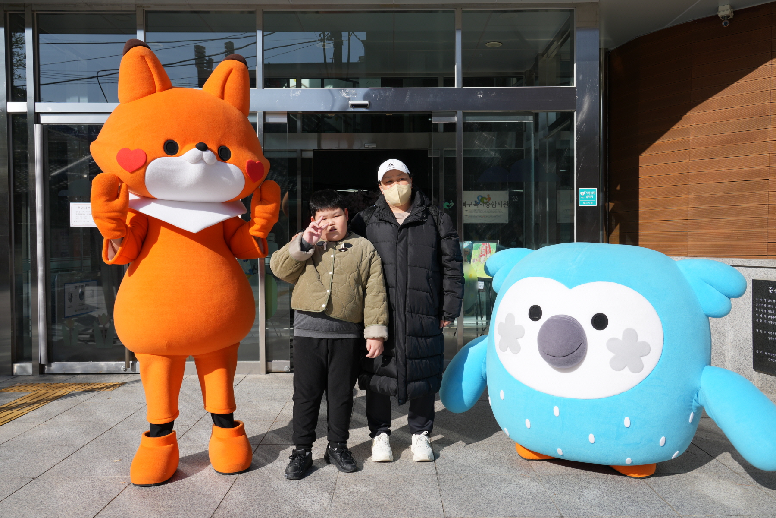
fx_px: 625
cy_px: 259
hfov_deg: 63.7
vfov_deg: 45.0
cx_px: 388
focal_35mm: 29
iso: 100
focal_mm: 29
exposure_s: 1/200
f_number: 9
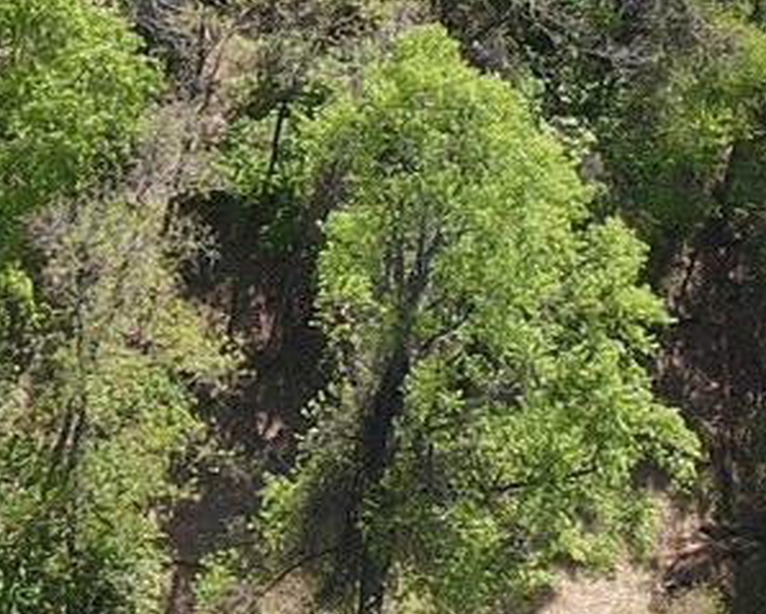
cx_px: -398
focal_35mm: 157
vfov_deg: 9.6
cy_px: -295
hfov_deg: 11.7
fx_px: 3563
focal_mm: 4.5
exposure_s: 1/180
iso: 100
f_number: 2.8
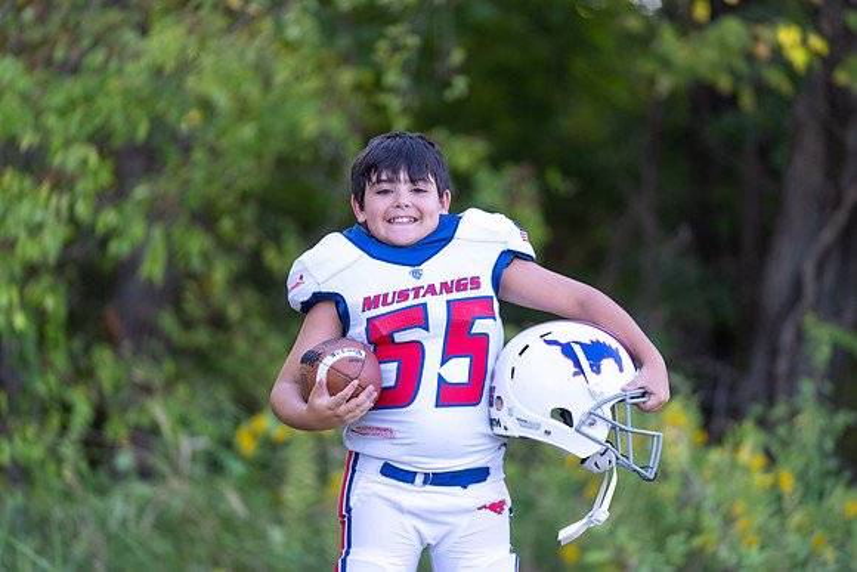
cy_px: 286
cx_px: 428
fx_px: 3929
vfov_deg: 8.3
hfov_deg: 12.4
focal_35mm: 165
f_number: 2.8
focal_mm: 165
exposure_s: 1/320
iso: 250
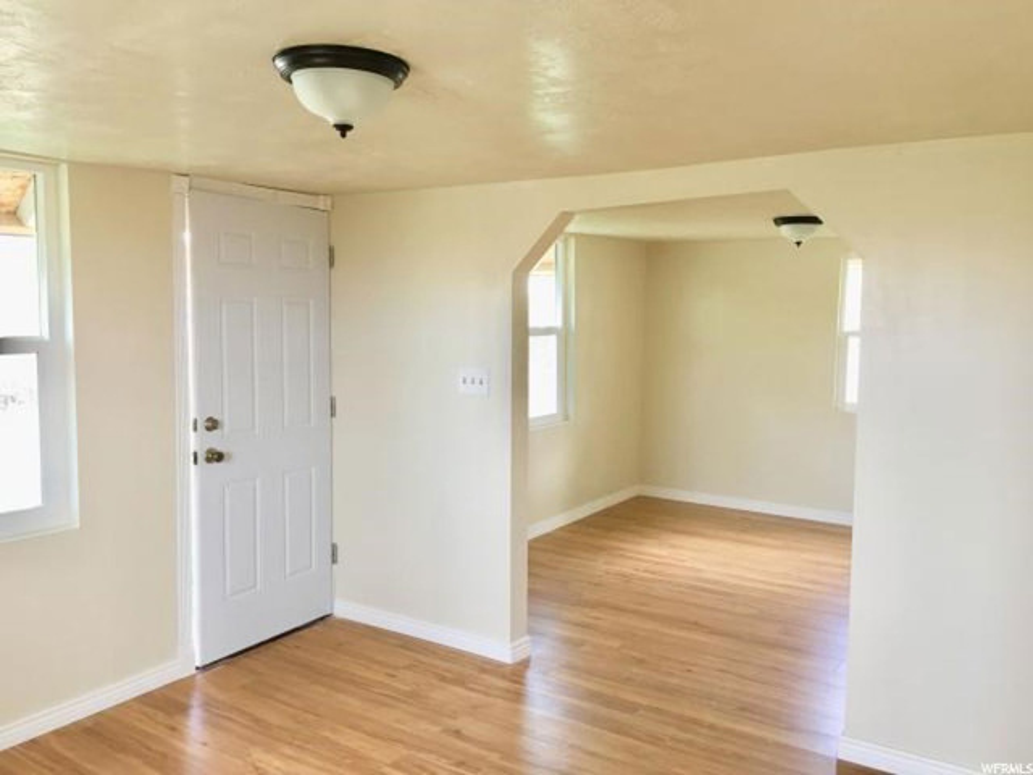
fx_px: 865
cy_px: 388
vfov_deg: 48.2
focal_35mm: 29
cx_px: 516
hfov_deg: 61.7
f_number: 2.2
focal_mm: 4.15
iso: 32
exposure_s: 1/15
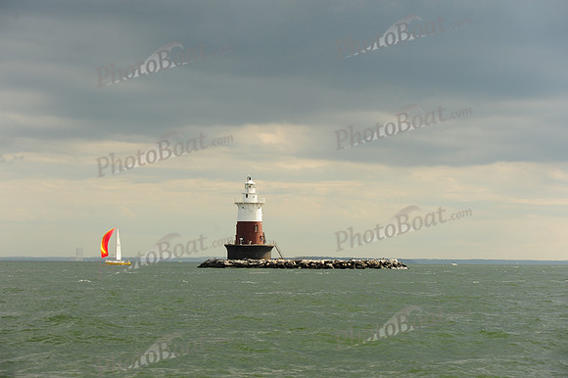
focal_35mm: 70
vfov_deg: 19.4
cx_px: 284
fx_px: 1104
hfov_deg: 28.9
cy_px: 189
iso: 320
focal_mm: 70
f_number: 7.1
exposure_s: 1/1250
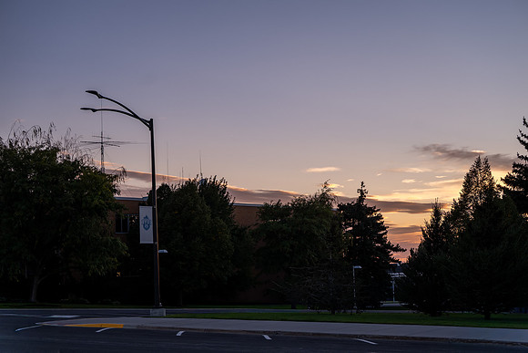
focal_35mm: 70
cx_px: 264
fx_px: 1027
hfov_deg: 28.8
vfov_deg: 19.5
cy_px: 176
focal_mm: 70
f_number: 2.8
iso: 125
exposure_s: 1/320
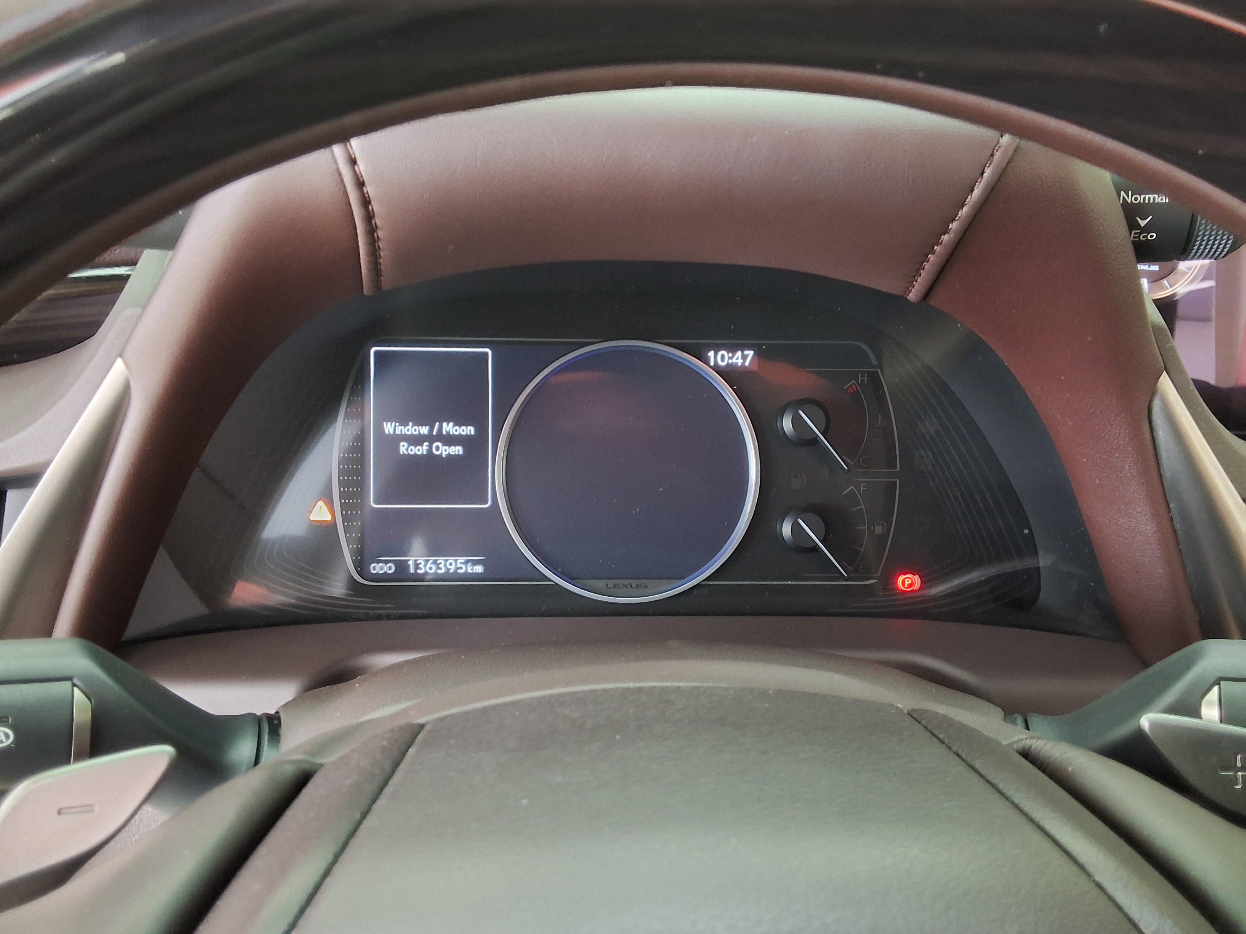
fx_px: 1008
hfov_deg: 63.4
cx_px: 623
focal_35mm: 28
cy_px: 467
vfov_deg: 49.7
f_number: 1.9
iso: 250
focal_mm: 2.91
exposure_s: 1/24
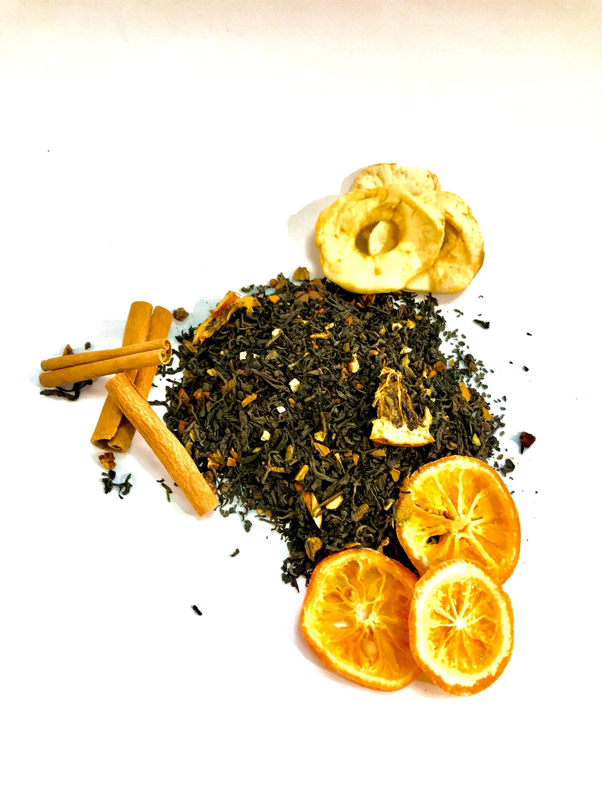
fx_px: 649
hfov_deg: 49.7
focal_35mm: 28
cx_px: 301
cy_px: 402
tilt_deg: -67.0
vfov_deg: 63.4
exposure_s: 1/50
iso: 25
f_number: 1.8
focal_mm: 3.99
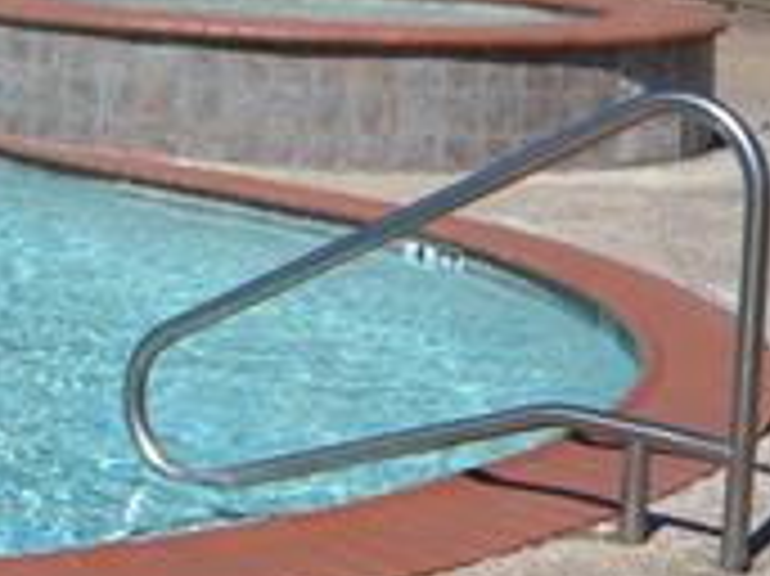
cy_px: -130
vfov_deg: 11.9
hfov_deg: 16.0
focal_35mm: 121
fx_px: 2690
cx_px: 23
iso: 100
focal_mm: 14
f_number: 9
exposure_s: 1/320
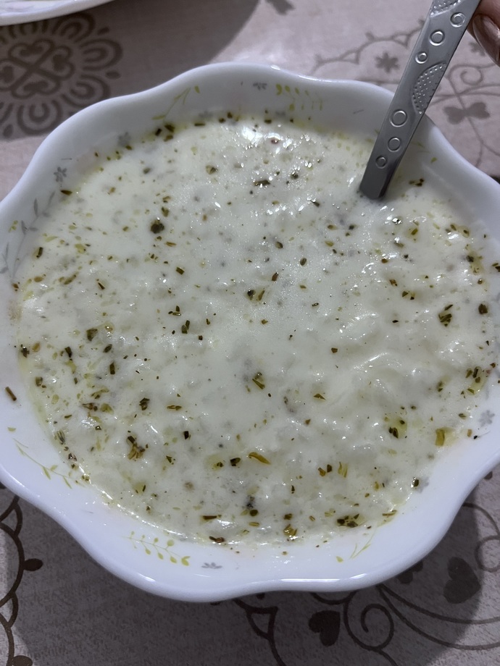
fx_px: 501
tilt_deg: -69.4
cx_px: 250
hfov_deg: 53.1
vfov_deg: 67.3
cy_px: 333
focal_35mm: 26
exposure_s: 1/33
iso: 400
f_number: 1.6
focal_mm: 5.1
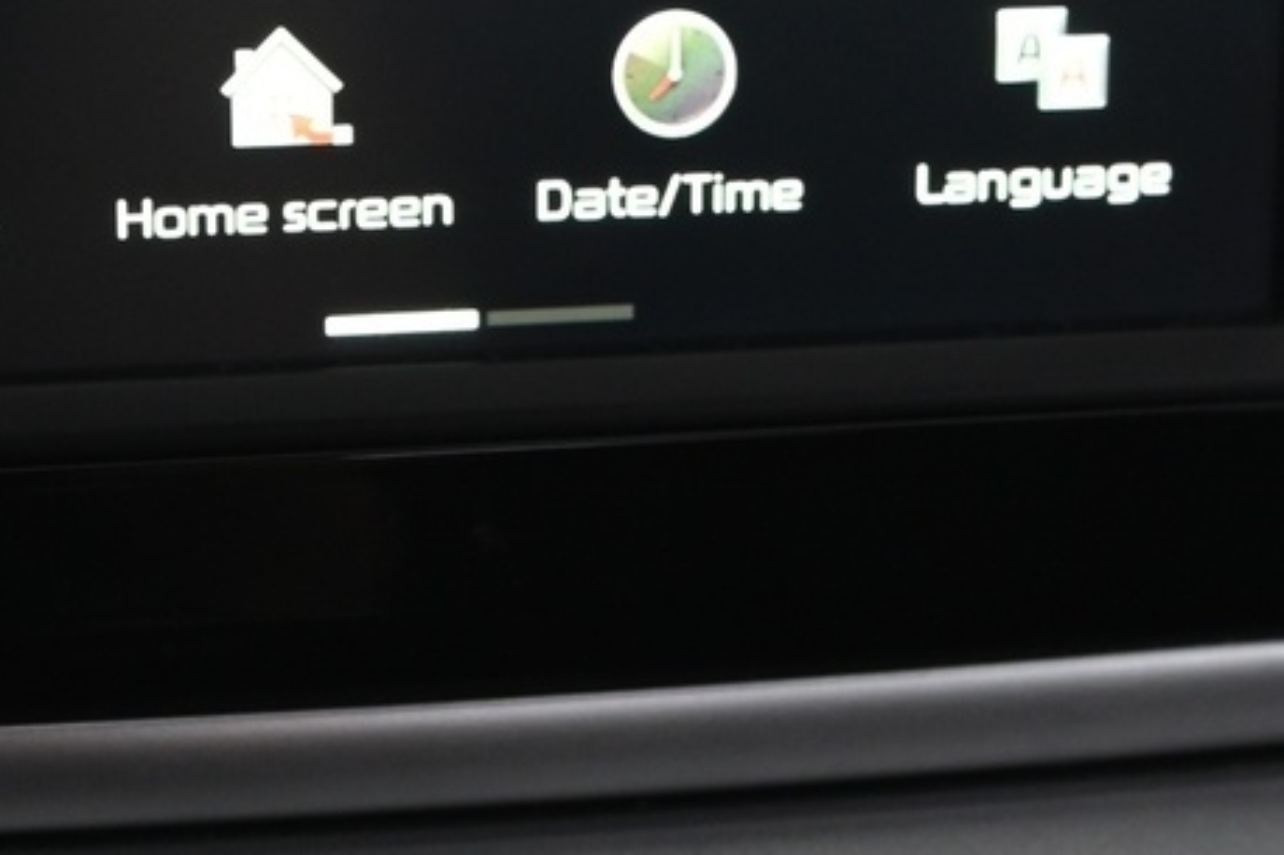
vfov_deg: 11.0
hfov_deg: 16.5
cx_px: 376
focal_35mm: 124
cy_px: 418
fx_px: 4421
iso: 2000
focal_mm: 35
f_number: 4
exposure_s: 1/25
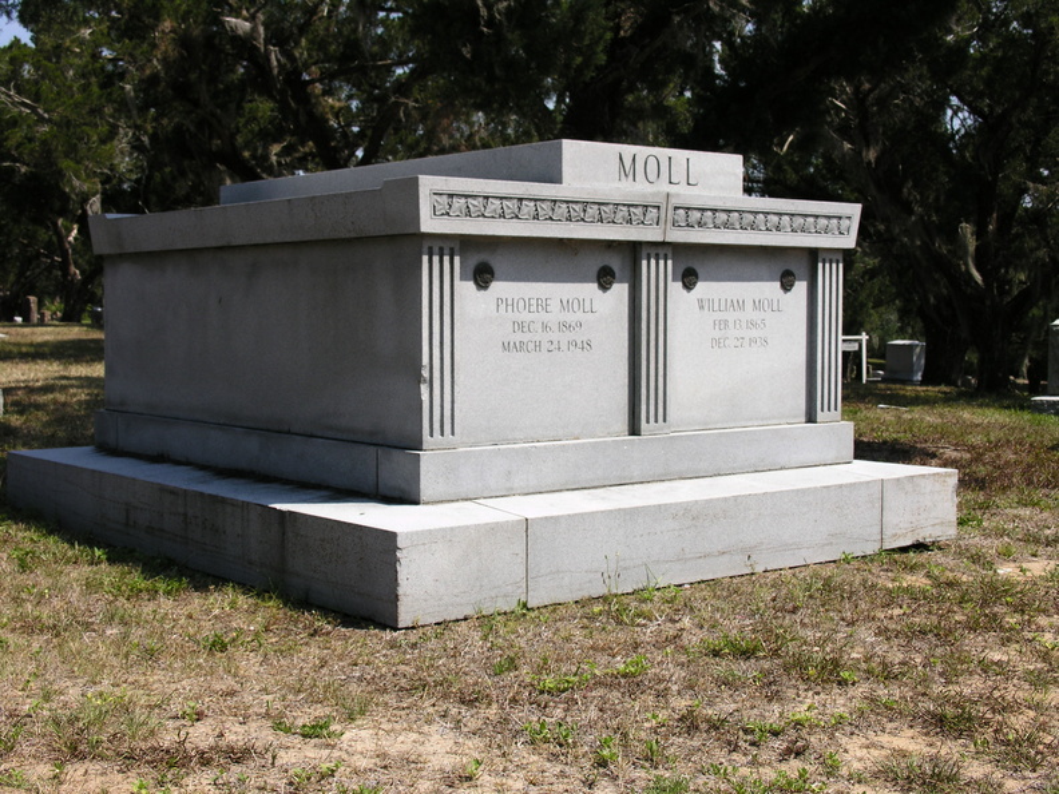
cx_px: 530
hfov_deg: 38.2
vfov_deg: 29.1
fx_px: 1530
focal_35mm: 50
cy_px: 397
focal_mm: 12.7
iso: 50
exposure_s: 1/380
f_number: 4.9
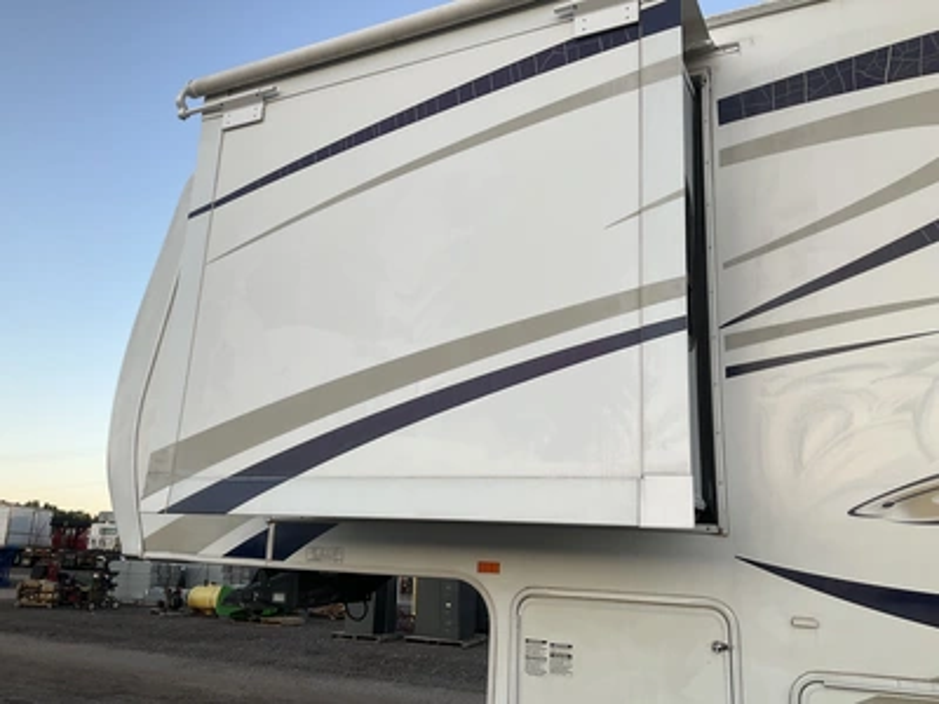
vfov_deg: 48.2
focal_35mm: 29
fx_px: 787
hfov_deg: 61.7
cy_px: 352
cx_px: 470
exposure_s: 1/256
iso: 25
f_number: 1.8
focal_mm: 3
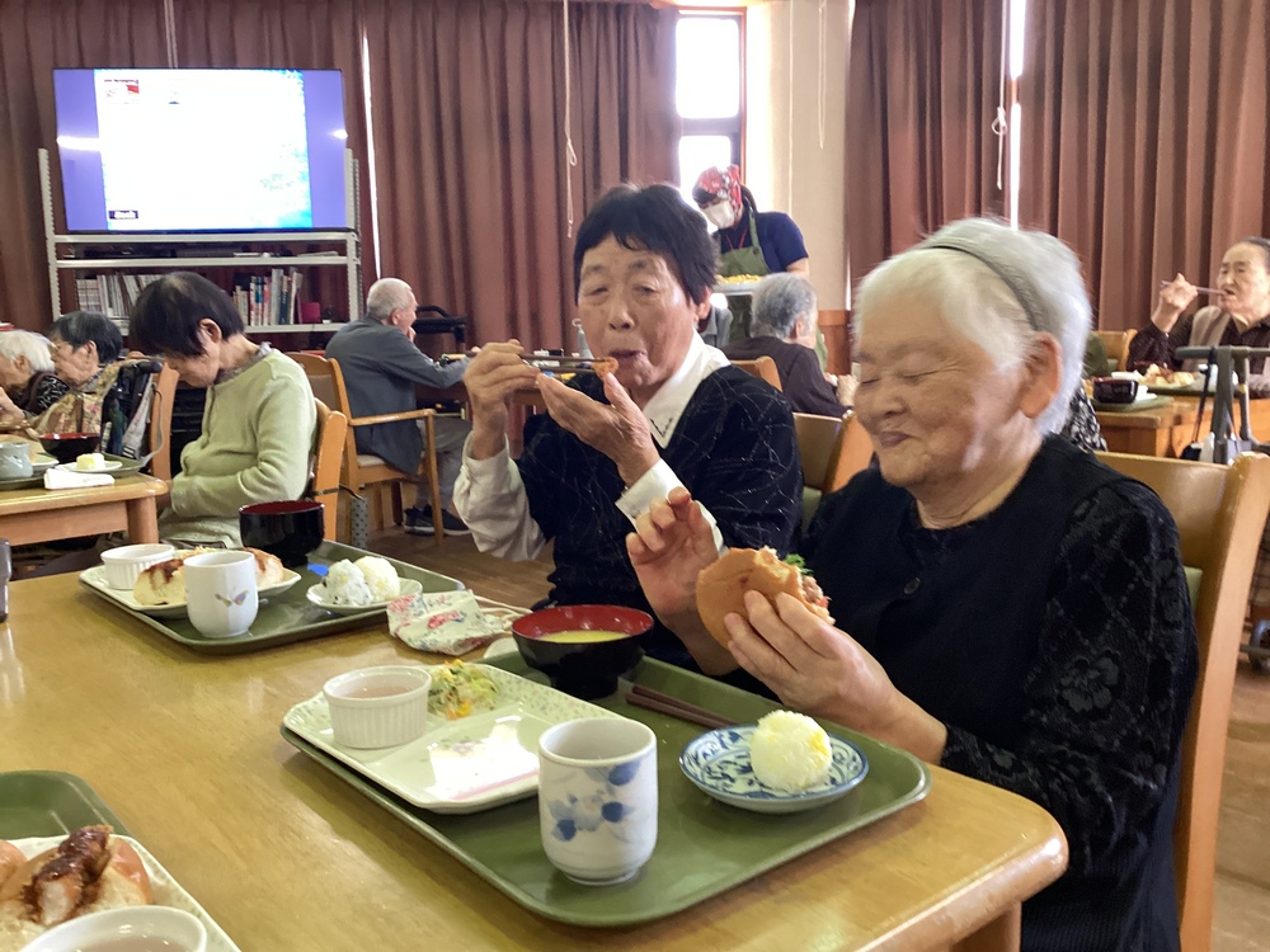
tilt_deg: -8.7
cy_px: 476
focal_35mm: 31
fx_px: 1137
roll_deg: +3.3
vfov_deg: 45.4
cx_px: 635
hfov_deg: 58.4
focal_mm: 3.3
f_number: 2.4
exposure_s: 1/50
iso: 200
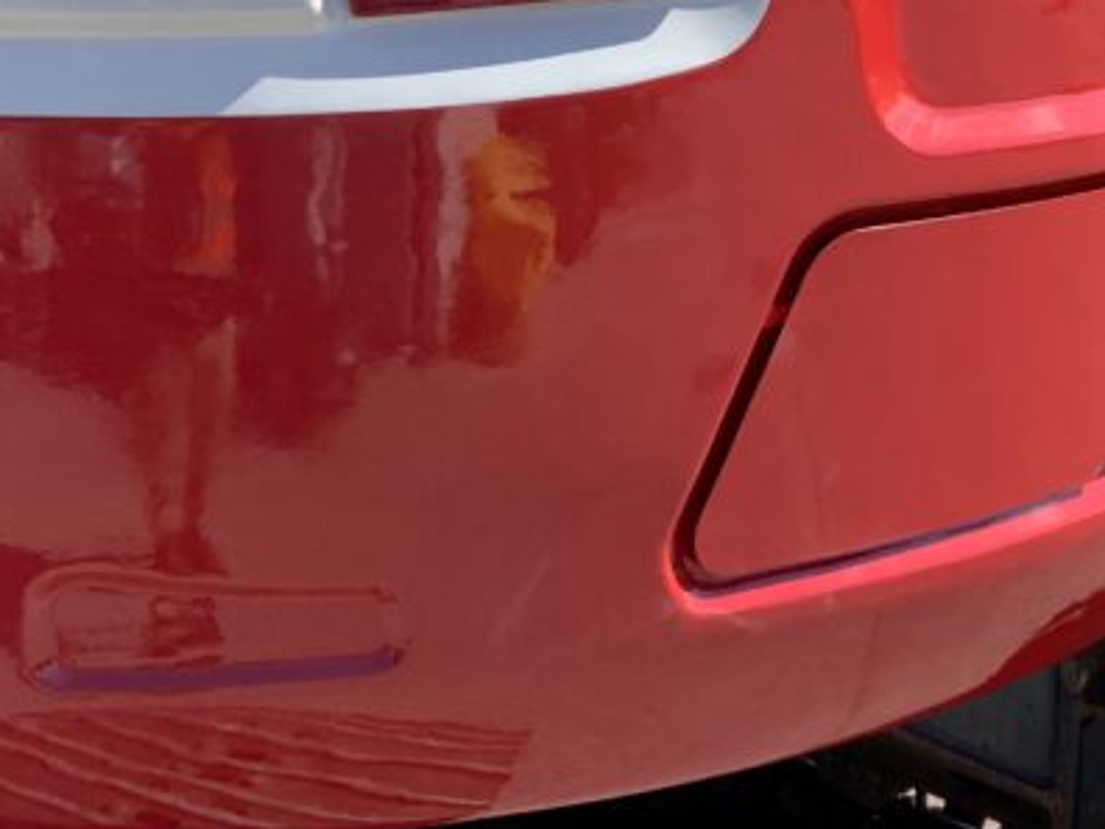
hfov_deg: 25.9
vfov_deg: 19.4
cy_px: 145
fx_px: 2394
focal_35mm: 75
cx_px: 706
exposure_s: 1/997
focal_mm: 3
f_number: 1.8
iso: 16
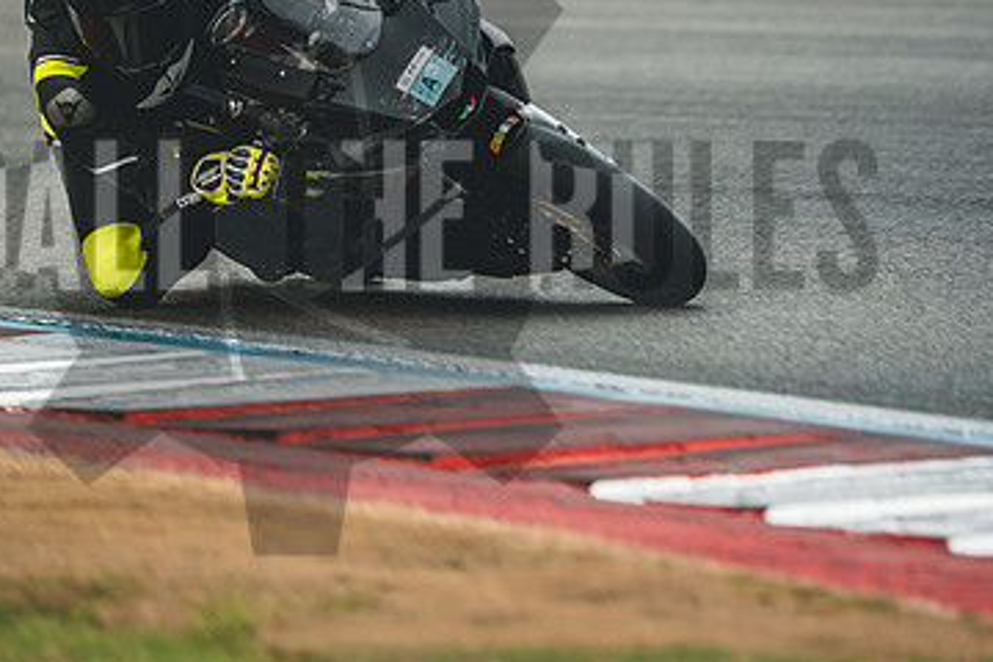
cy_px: 219
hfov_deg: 4.3
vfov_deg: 2.8
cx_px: 295
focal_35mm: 484
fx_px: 13349
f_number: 2
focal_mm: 200
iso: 640
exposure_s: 1/2500
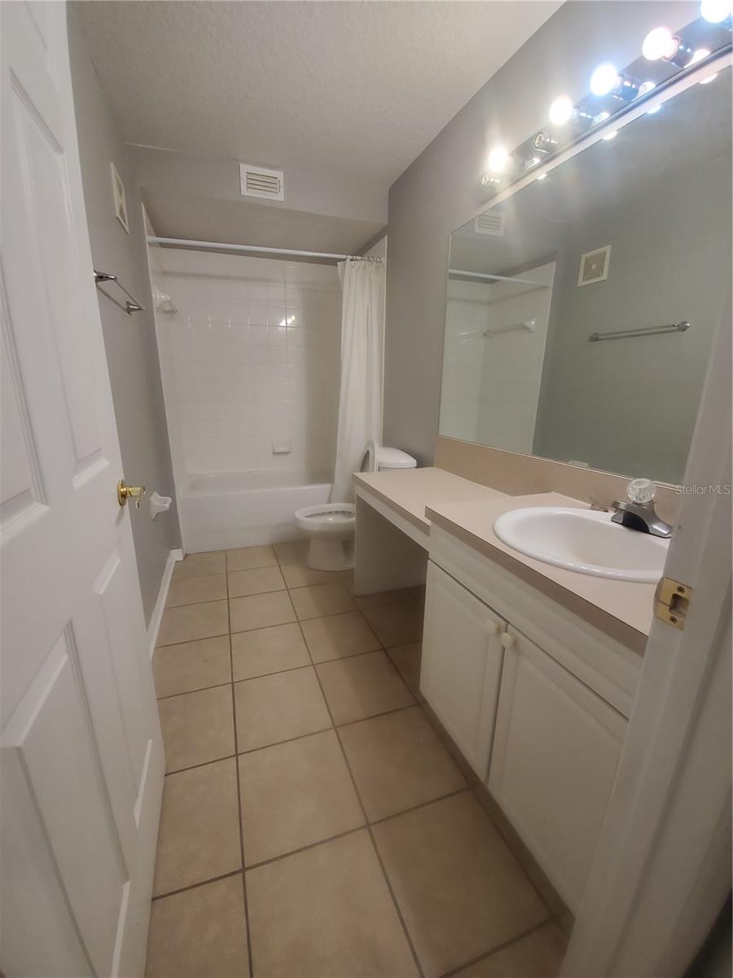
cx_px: 366
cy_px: 489
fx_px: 367
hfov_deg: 89.9
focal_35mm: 13
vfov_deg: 106.2
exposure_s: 1/59
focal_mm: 1.8
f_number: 2.2
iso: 160
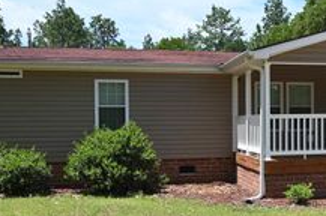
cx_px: 300
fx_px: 553
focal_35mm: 61
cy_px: 136
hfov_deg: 31.2
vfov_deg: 22.1
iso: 100
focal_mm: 26.5
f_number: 6.3
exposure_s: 1/320
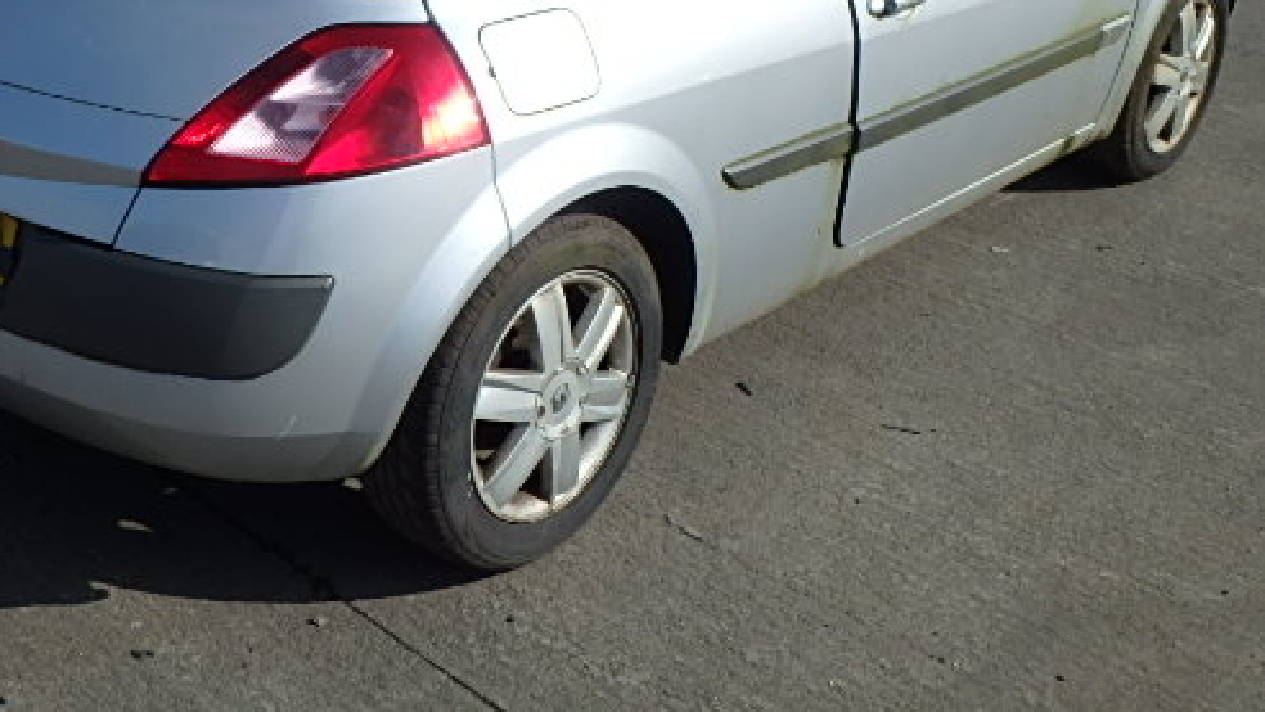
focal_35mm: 51
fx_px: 1711
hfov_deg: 40.3
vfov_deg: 23.2
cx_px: 478
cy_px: 141
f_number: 5
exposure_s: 1/800
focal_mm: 6.4
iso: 125
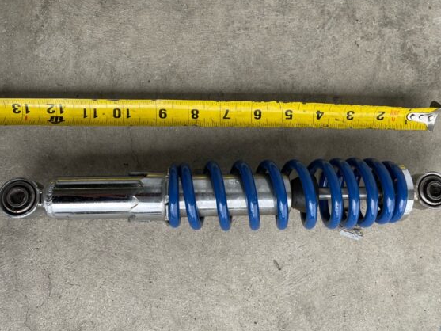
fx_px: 357
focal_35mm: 28
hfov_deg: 63.4
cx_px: 223
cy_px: 169
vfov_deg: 49.8
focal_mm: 5.1
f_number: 1.6
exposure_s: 1/796
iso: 32
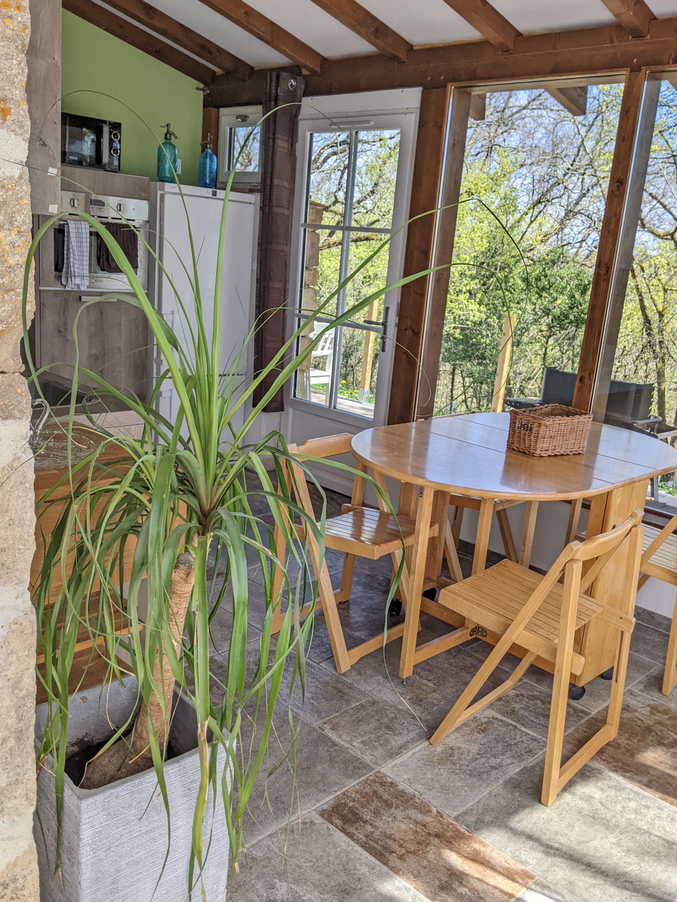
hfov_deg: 46.8
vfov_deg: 59.9
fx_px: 782
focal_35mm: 30
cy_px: 468
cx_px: 347
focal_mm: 4.44
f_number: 1.8
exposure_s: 1/870
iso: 63
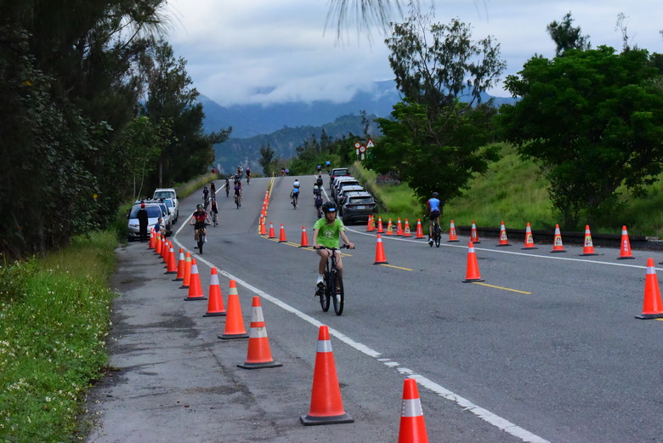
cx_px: 332
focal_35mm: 92
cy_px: 222
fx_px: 1695
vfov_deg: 14.9
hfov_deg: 22.1
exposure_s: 1/3200
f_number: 14
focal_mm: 92
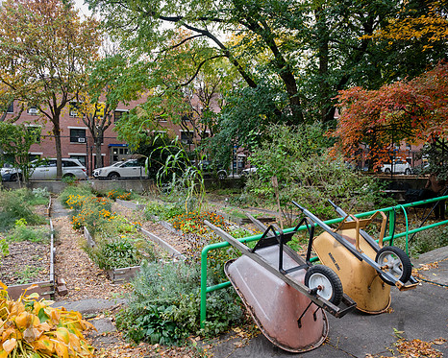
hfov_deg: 62.2
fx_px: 371
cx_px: 214
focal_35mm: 28
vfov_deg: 51.5
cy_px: 184
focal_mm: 24
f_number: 4.5
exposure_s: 1/1000
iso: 2000
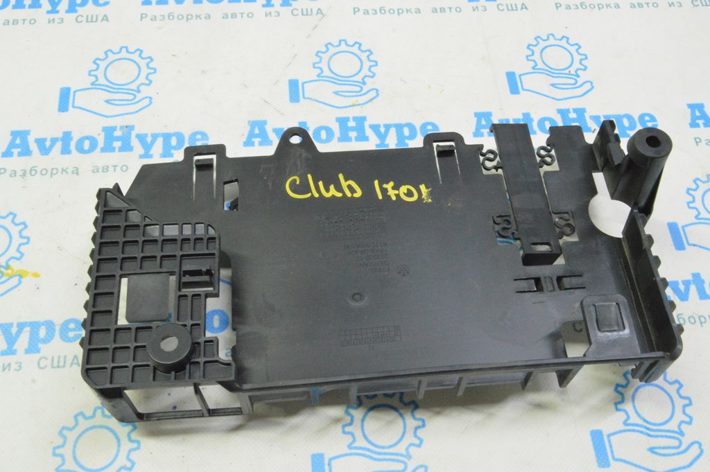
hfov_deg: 49.6
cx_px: 355
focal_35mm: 39
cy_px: 236
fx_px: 769
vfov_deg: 34.2
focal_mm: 26
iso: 6400
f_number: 20
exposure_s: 1/20
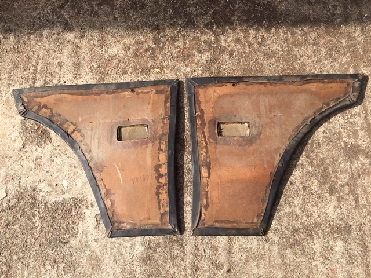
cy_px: 139
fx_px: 311
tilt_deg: -76.8
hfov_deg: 61.7
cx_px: 186
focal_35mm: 29
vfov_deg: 48.2
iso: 25
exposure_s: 1/801
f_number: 2.2
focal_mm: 4.15
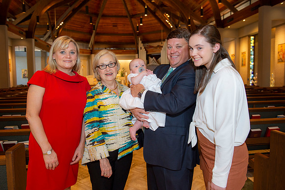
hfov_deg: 65.5
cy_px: 95
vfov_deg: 46.4
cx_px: 142
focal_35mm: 28
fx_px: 222
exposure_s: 1/100
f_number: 4
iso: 1000
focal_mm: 28
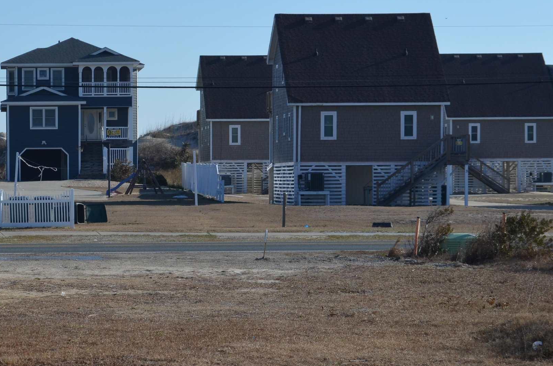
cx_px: 29
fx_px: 2269
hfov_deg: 13.7
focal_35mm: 148
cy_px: 307
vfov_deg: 9.2
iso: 200
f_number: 10
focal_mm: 52
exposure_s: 1/400
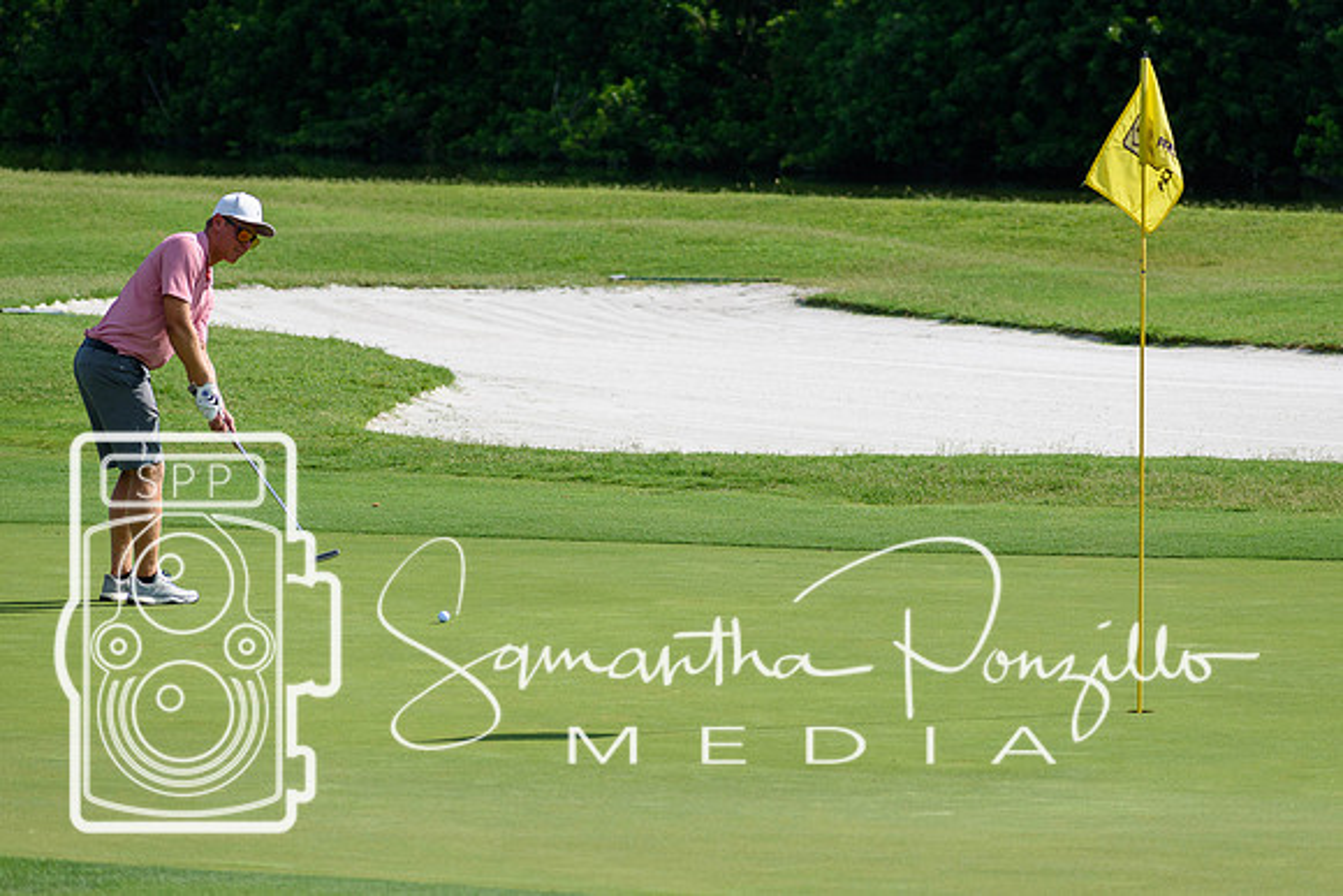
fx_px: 8115
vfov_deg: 6.3
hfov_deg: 9.5
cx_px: 672
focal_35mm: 218
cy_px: 448
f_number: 5.6
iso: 220
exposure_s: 1/2000
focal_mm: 145
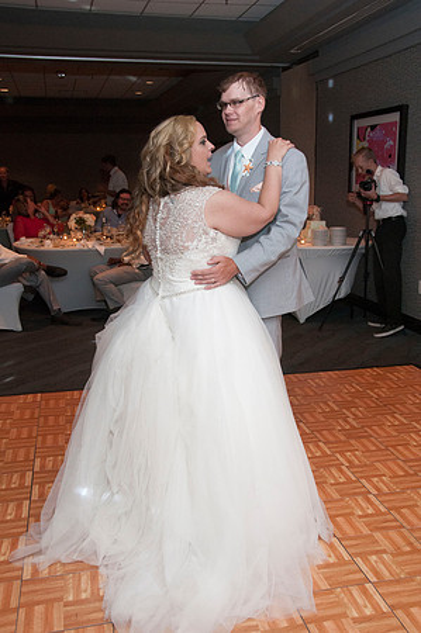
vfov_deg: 53.2
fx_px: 633
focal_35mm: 36
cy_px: 316
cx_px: 210
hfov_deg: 36.8
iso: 800
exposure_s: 1/60
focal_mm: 24
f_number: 5.6
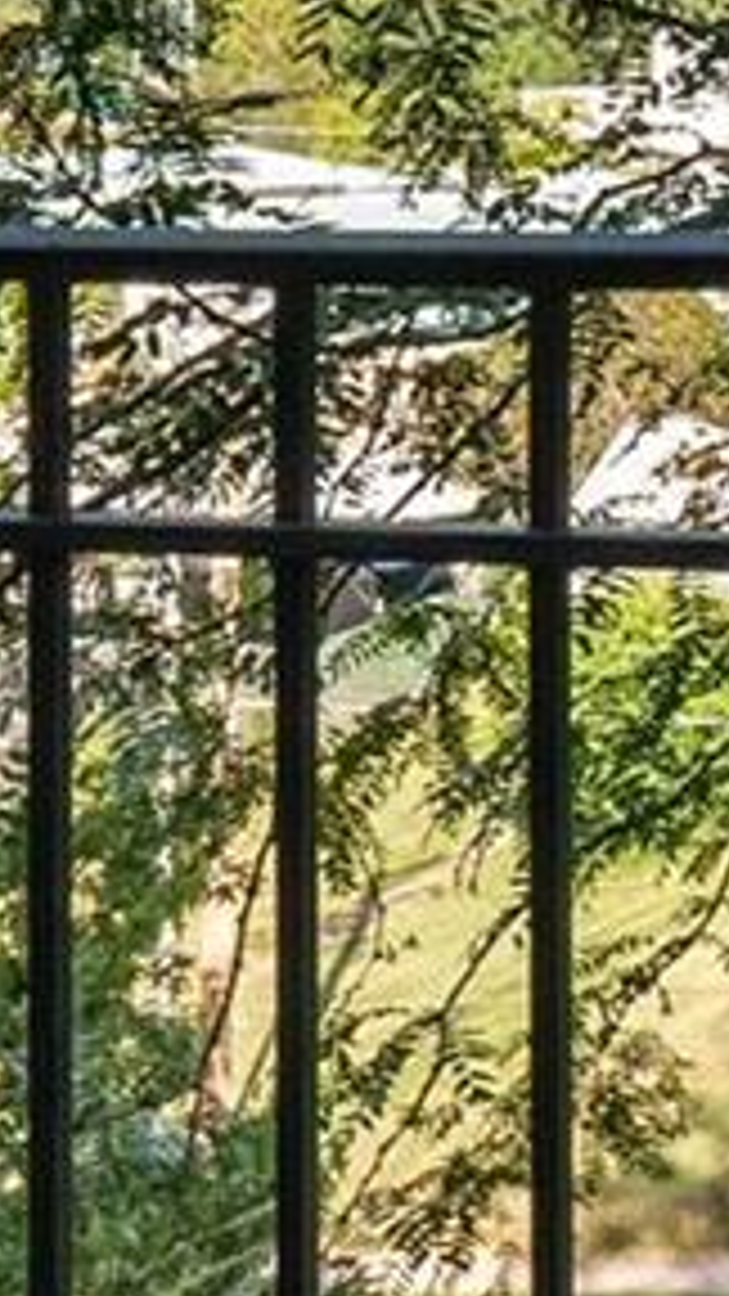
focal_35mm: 93
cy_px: 117
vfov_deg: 22.3
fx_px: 3196
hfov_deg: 11.2
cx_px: 1683
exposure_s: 1/125
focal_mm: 8
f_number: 8
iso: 400
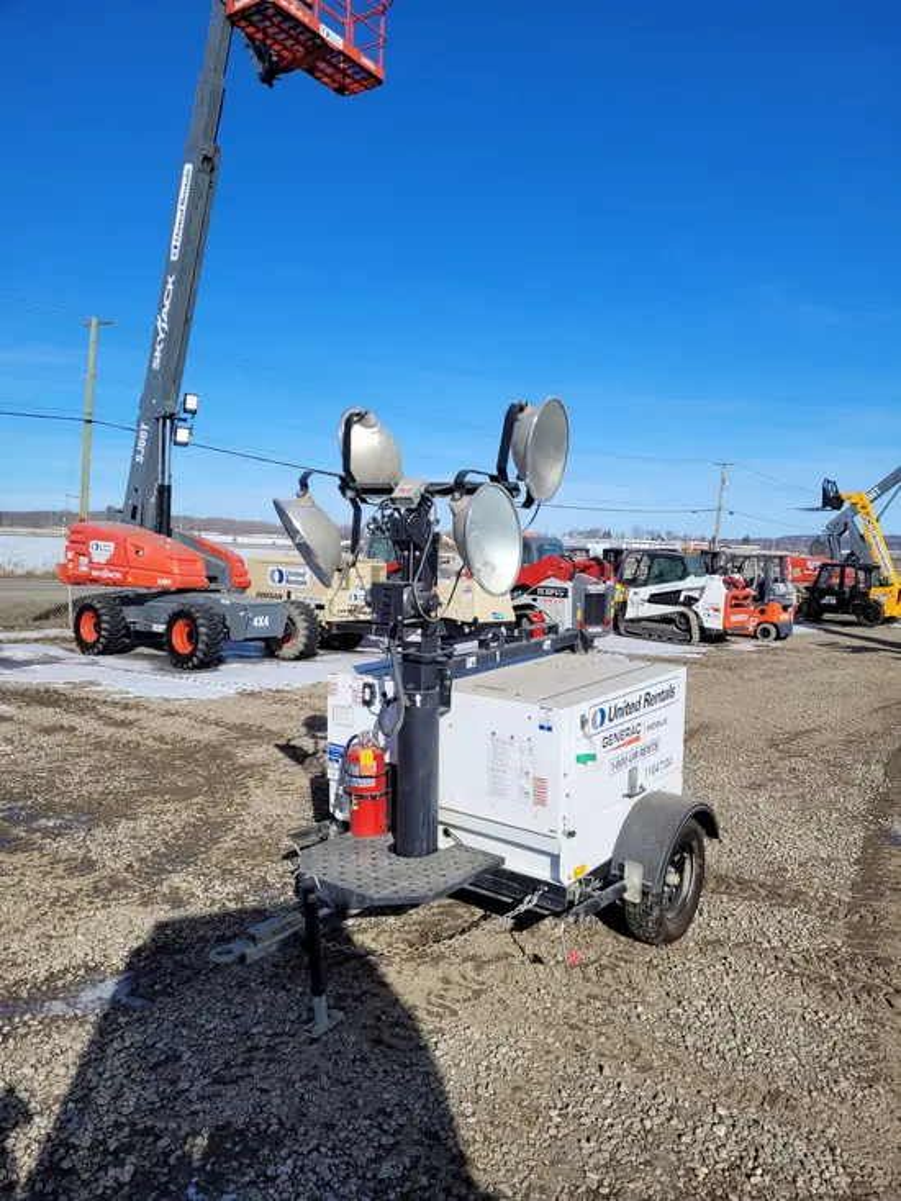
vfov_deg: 67.3
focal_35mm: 26
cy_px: 600
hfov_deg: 53.1
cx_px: 450
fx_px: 902
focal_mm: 5.4
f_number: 1.8
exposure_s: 1/3372
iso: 40
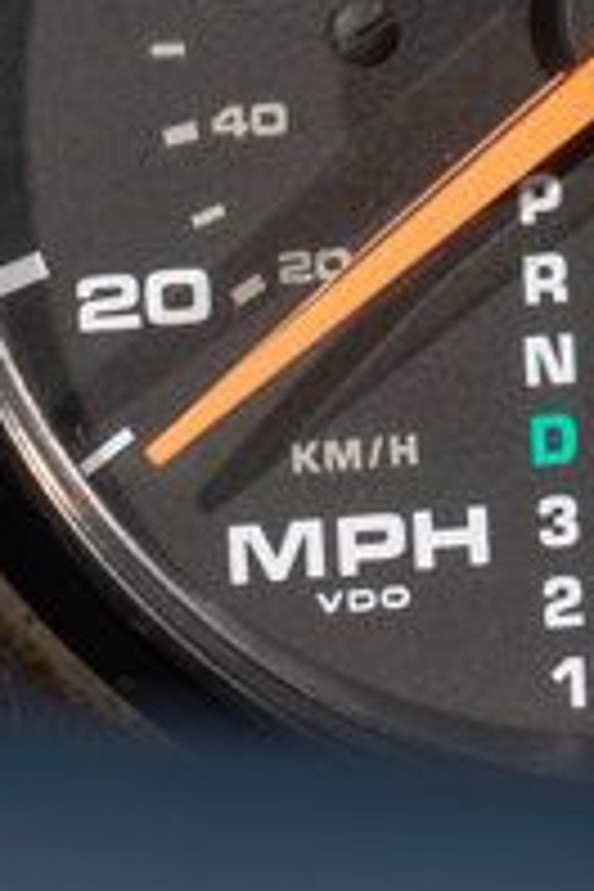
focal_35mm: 341
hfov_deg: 4.0
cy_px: 11
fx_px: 8439
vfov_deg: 6.0
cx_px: 675
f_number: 6.3
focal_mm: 66
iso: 250
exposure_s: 1/60
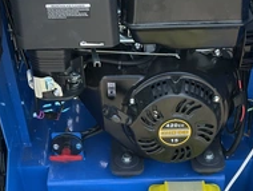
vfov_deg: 23.1
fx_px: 446
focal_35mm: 61
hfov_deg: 31.6
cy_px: 192
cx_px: 138
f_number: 1.8
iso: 20
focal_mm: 3
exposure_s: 1/192
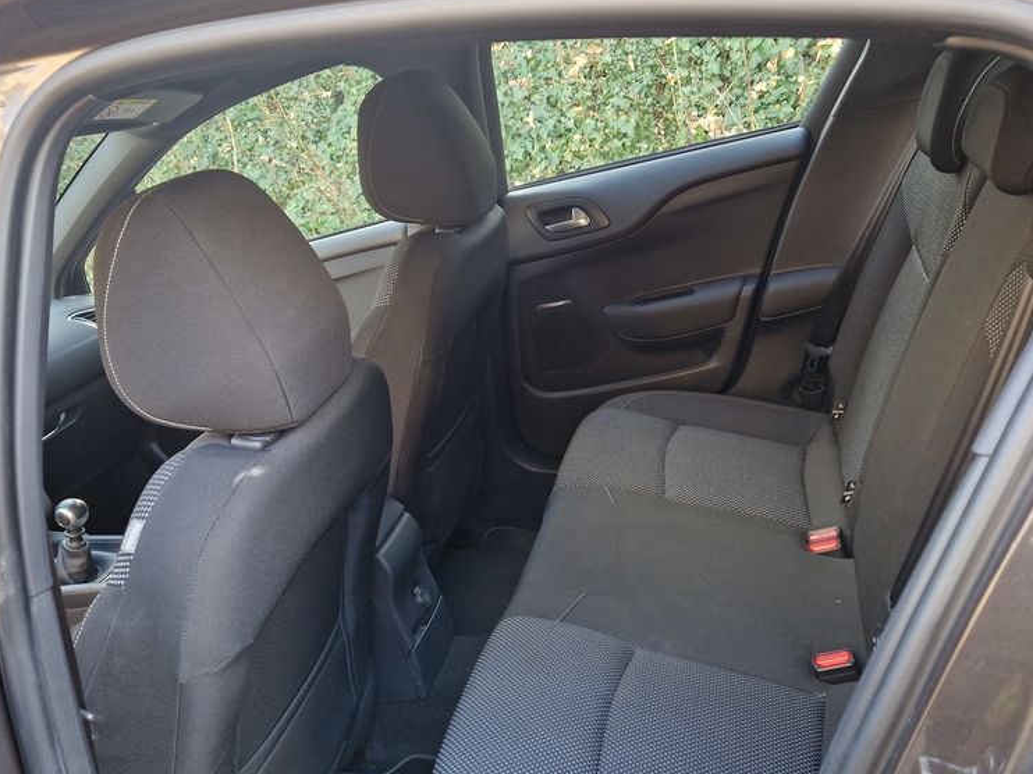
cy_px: 439
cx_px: 459
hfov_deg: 58.2
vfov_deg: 45.3
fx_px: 925
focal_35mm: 31
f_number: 1.8
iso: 125
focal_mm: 5.4
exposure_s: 1/100
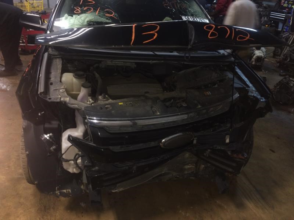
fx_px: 246
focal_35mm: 29
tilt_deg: -24.6
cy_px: 110
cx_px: 147
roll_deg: -4.8
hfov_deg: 61.7
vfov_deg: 48.2
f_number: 2.2
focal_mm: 4.15
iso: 64
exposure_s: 1/20
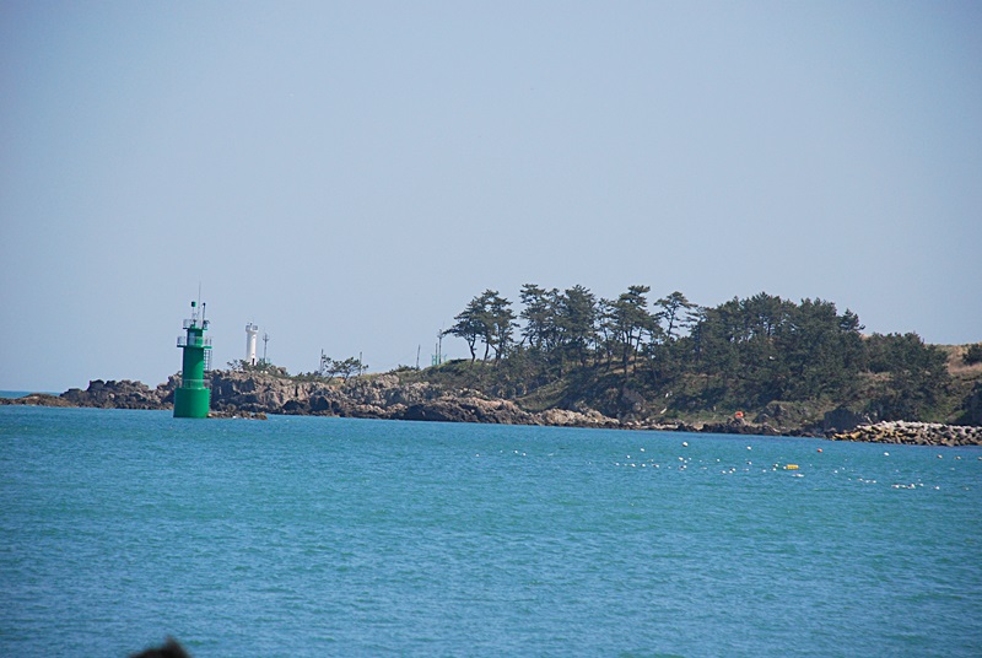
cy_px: 329
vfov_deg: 6.8
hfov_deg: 10.1
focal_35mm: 202
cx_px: 491
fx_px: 5532
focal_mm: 135
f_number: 6.3
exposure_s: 1/2000
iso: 400
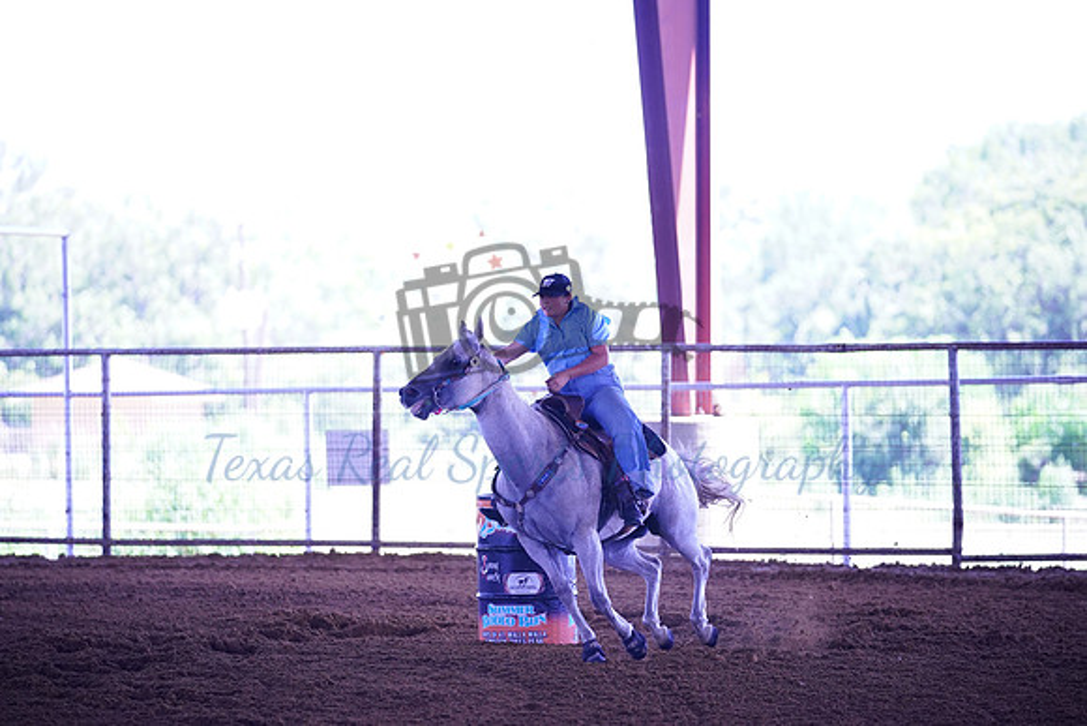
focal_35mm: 200
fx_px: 6040
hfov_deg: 10.3
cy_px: 363
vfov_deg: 6.9
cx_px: 544
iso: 2500
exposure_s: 1/1250
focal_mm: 200
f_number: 2.8
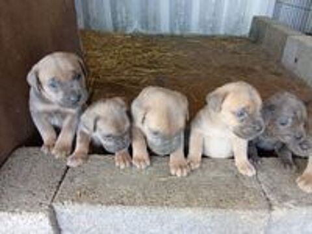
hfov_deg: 63.4
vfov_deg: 49.7
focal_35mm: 28
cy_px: 117
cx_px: 156
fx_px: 252
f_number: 2
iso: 200
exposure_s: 1/33.3
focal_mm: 2.78
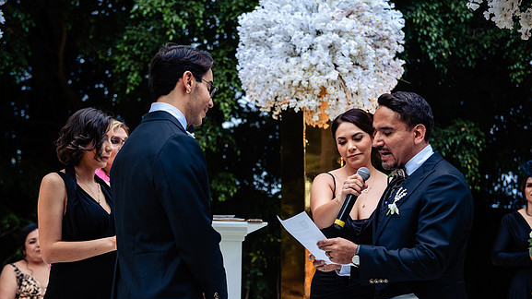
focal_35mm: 59
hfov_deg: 35.5
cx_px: 266
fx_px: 832
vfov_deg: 20.4
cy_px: 162
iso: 640
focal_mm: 56
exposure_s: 1/125
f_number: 3.5
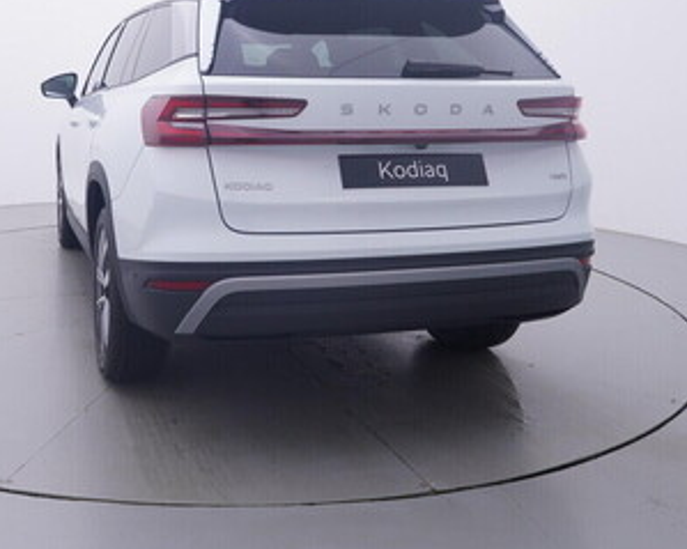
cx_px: 217
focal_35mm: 39
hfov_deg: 46.1
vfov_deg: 37.3
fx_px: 790
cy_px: 130
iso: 200
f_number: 5
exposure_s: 1/80
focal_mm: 15
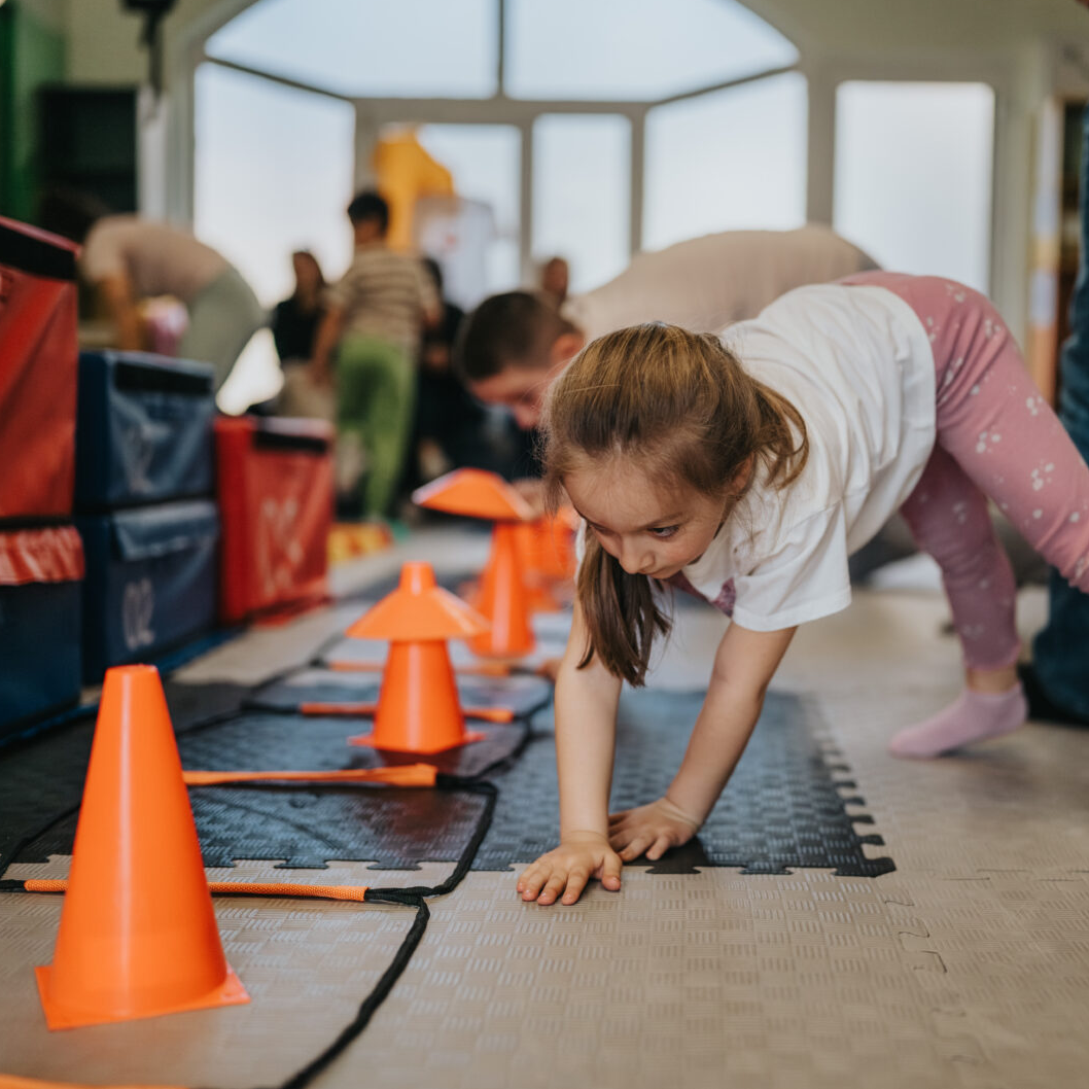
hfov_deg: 37.3
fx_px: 1602
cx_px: 687
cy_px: 542
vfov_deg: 37.6
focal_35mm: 45
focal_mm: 35
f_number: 1.2
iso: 400
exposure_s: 1/4000
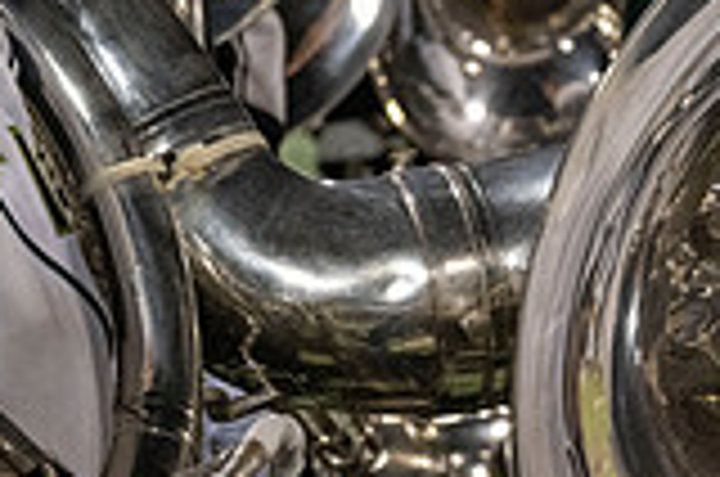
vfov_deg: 7.1
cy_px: -349
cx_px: 54
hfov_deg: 10.8
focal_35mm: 189
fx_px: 3772
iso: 3200
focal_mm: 52
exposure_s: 1/500
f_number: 4
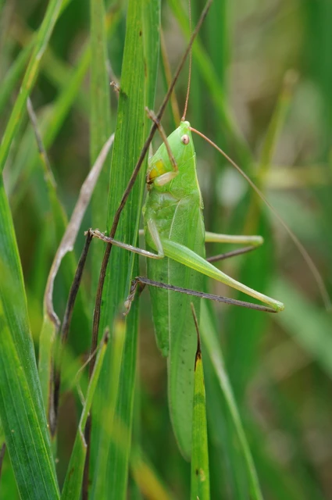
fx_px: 2184
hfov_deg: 8.7
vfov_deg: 13.1
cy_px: 250
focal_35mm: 158
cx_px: 166
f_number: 11
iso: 400
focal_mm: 105
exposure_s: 1/320
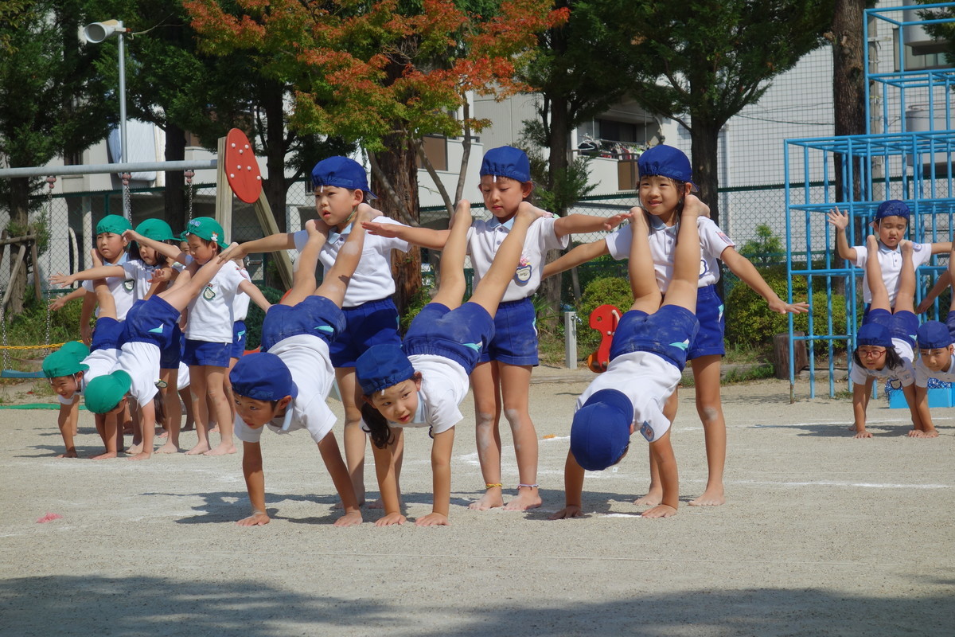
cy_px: 318
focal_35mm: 100
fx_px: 2653
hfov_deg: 20.4
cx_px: 478
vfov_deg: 13.7
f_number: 6.3
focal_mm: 37.01
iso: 125
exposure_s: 1/800
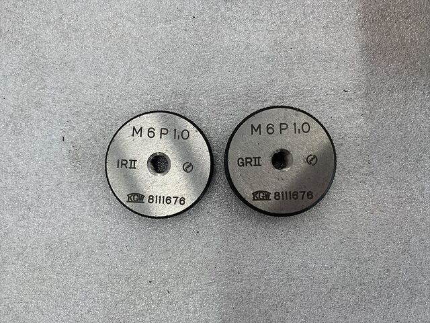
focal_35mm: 26
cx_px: 215
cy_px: 162
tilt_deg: -87.0
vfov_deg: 53.1
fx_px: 323
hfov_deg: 67.3
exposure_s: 1/116
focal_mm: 4.25
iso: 100
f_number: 1.8
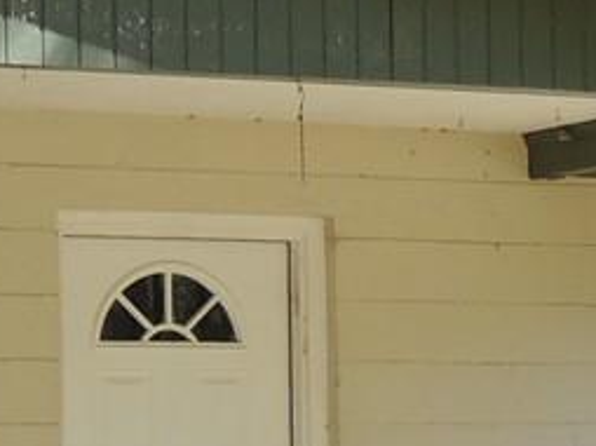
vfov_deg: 7.8
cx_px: -148
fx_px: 3251
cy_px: 556
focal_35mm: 189
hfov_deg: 10.3
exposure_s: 1/320
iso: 100
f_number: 3.1
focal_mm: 5.3
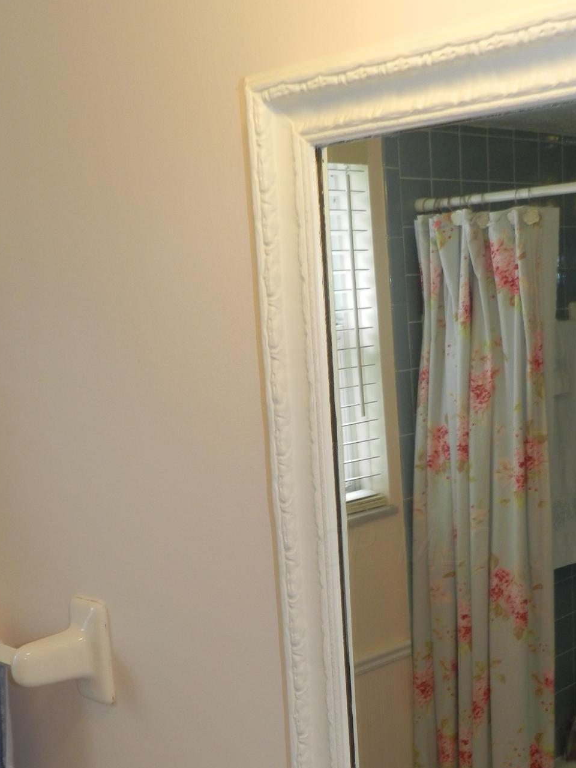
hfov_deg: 28.8
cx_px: 403
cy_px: 546
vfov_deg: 37.5
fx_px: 1109
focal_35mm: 50
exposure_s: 1/30
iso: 200
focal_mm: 5.6
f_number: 3.7
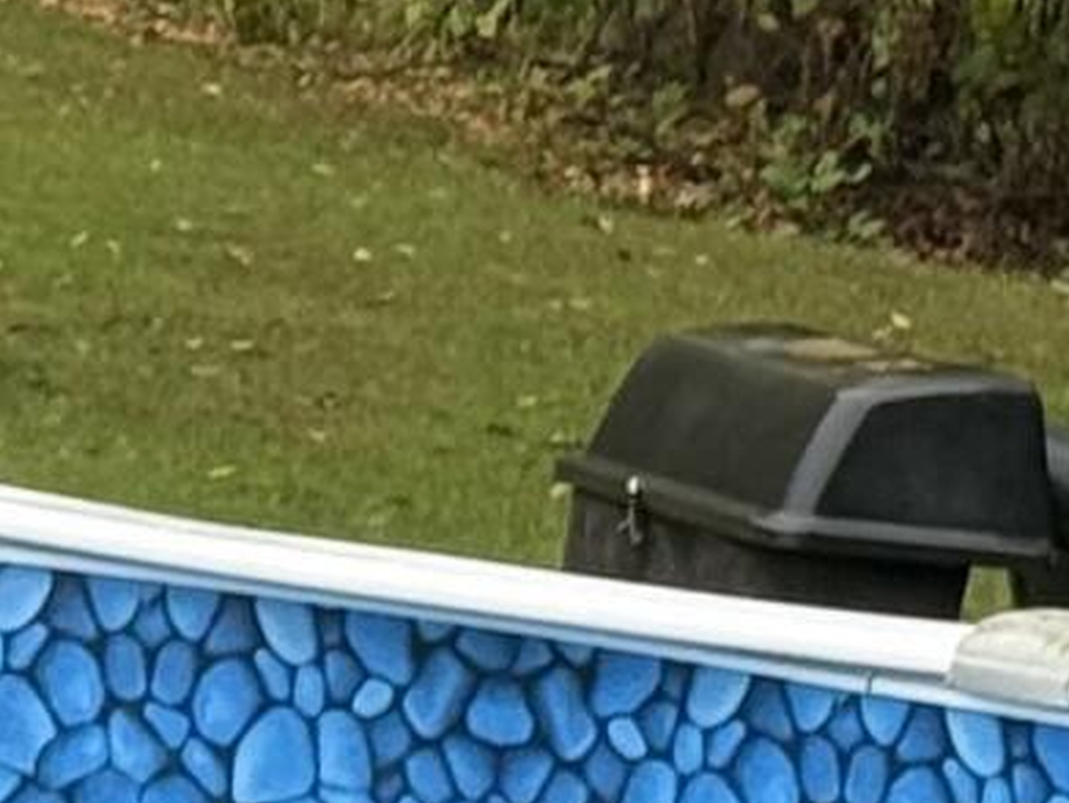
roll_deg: -3.3
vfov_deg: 4.0
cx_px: -1376
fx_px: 11402
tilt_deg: -8.5
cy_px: 332
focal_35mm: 369
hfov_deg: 5.2
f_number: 1.78
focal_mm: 6.76
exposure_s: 1/361
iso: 80
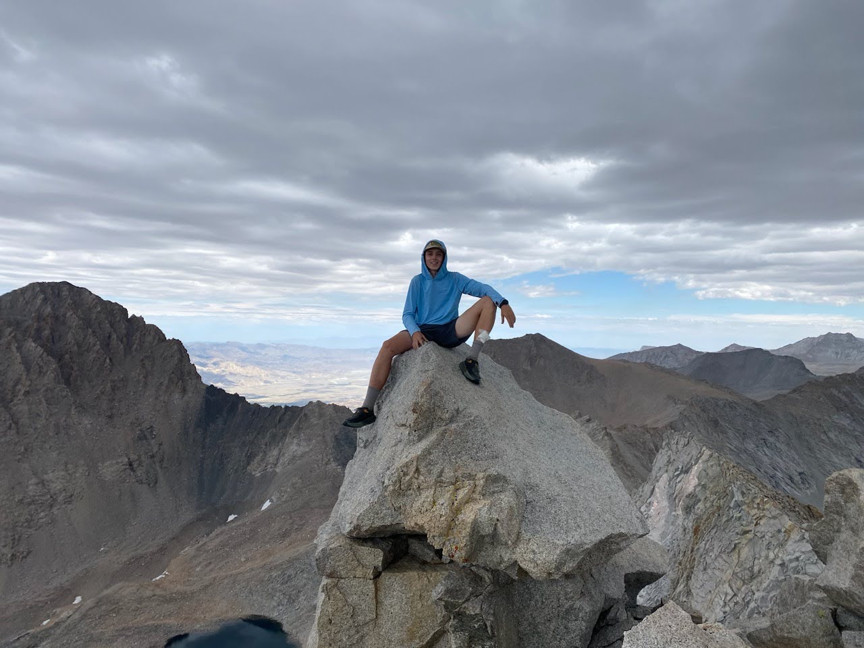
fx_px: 649
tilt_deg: +0.8
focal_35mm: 26
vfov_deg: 53.1
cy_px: 324
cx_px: 432
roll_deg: -1.8
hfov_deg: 67.3
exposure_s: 1/2755
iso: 32
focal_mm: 4.25
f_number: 1.8
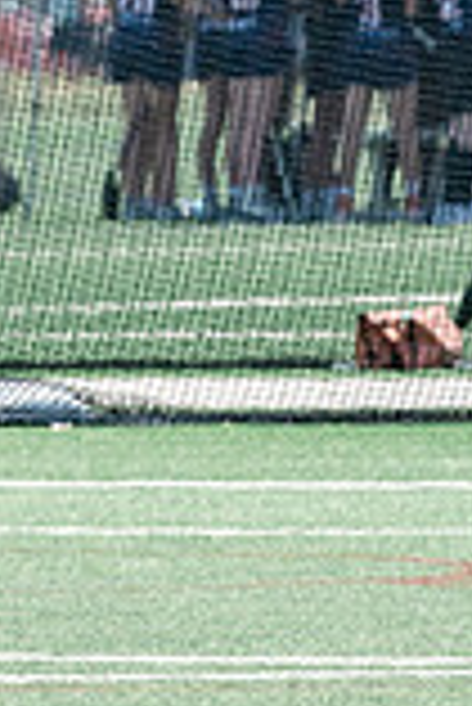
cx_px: -695
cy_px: 123
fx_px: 28825
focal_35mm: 1469
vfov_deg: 1.4
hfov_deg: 0.9
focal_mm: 200
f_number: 5
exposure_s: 1/1600
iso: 400
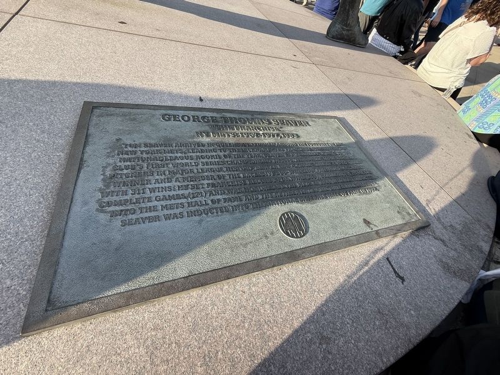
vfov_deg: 85.7
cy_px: 188
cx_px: 250
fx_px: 202
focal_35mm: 14
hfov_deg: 102.1
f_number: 2.2
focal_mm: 2.22
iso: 50
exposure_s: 1/398
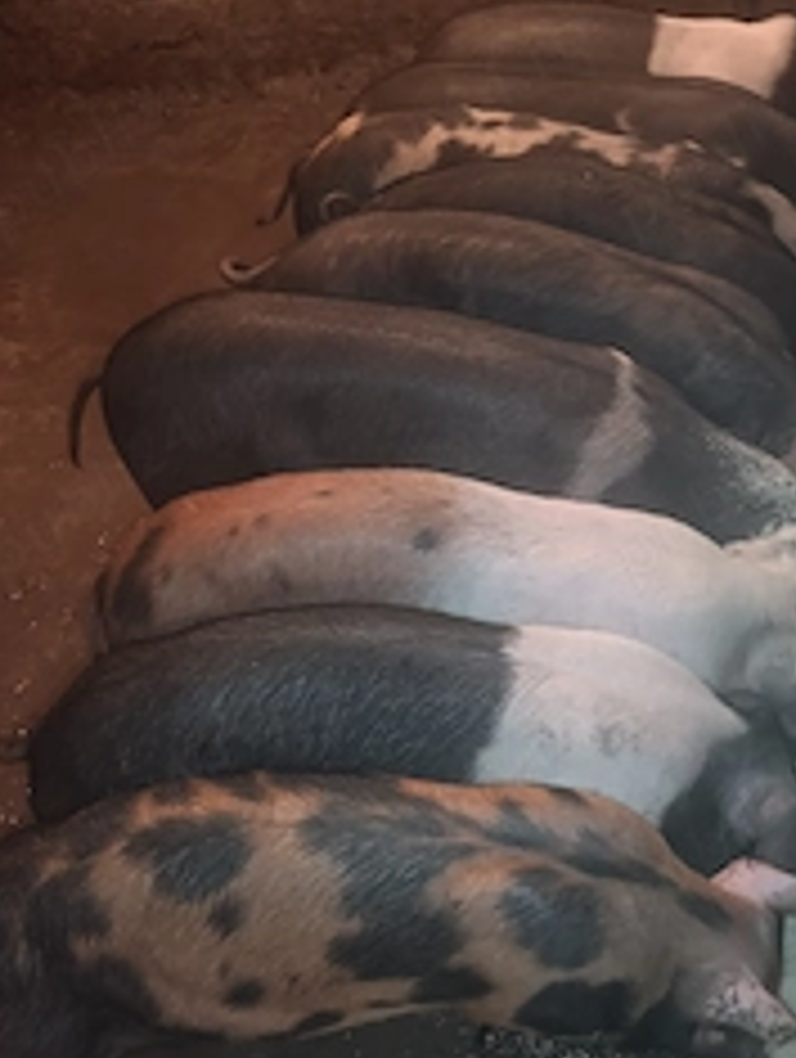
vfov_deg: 47.8
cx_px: 603
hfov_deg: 36.0
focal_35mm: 39
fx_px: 1193
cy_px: 540
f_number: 1.7
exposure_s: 1/25
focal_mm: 6.11
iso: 3200
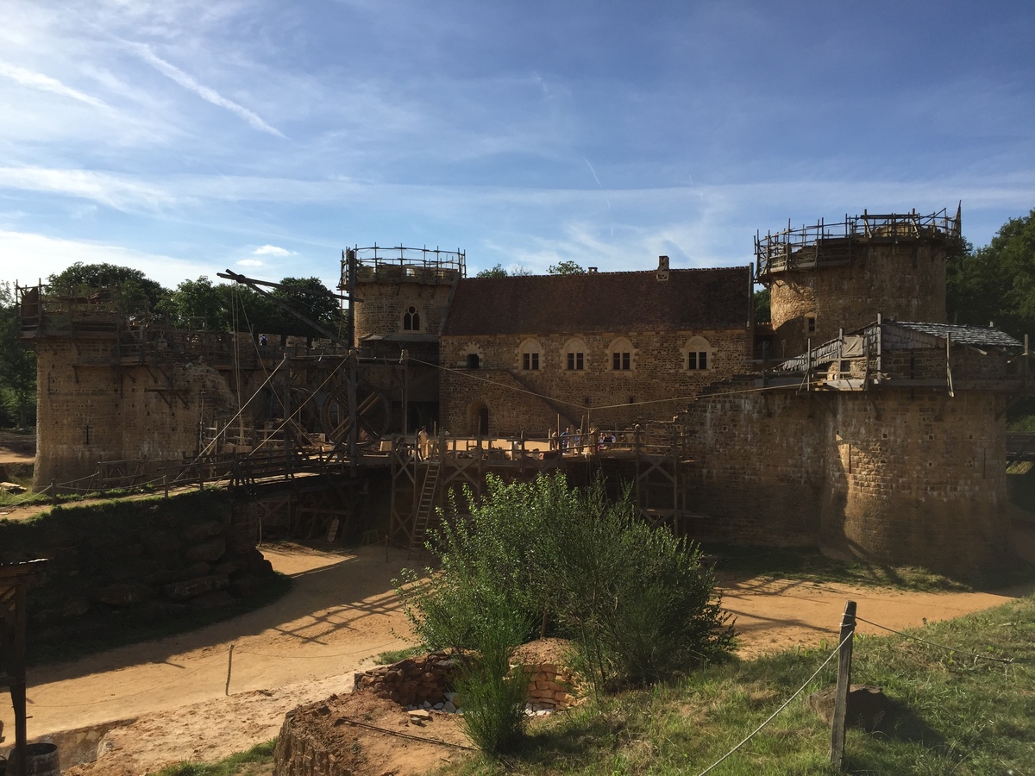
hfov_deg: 61.7
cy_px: 388
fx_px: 867
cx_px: 518
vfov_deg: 48.2
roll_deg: -0.3
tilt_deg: -0.9
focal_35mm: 29
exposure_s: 1/2326
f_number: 2.2
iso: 32
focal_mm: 4.15
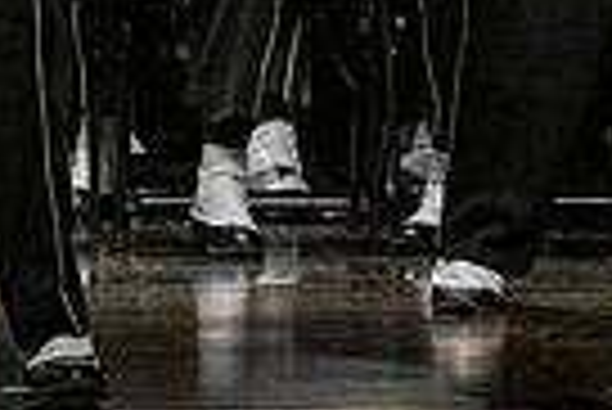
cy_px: -374
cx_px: -328
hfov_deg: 2.1
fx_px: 16320
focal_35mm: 959
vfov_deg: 1.4
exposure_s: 1/500
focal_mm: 150
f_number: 4
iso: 4000
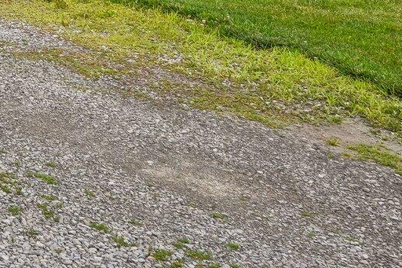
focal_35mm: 100
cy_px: -243
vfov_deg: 12.3
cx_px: -342
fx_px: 1116
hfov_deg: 16.7
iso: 100
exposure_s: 1/400
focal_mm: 25
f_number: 8
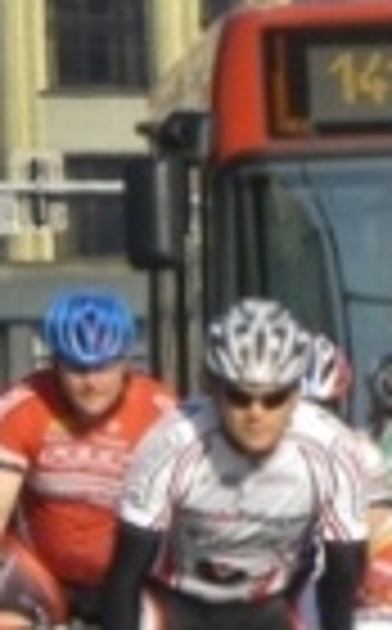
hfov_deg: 1.4
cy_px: 819
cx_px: 1124
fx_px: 15705
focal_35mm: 915
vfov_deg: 2.3
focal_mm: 32.5
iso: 64
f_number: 4.6
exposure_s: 1/250
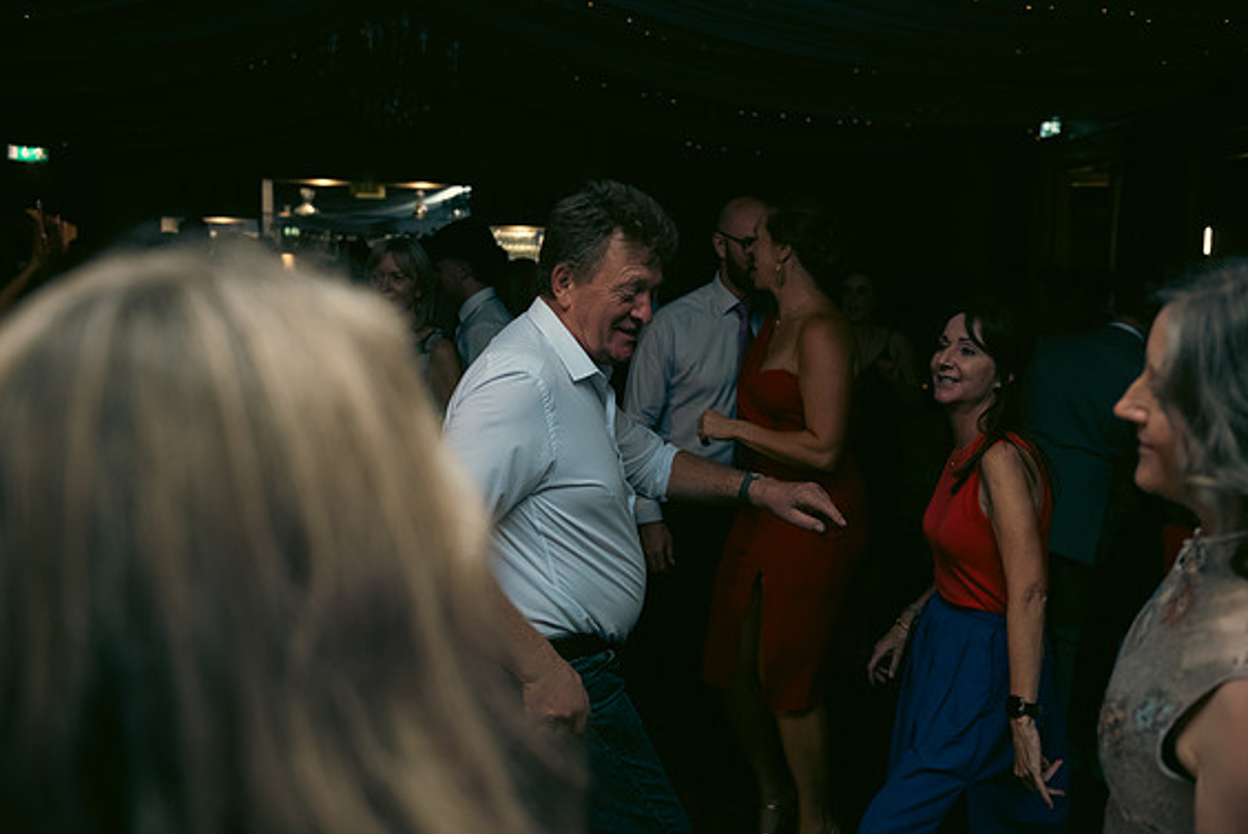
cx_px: 628
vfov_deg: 36.0
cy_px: 413
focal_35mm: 37
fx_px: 1284
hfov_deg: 51.9
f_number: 3.5
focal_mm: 36
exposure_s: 1/160
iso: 800
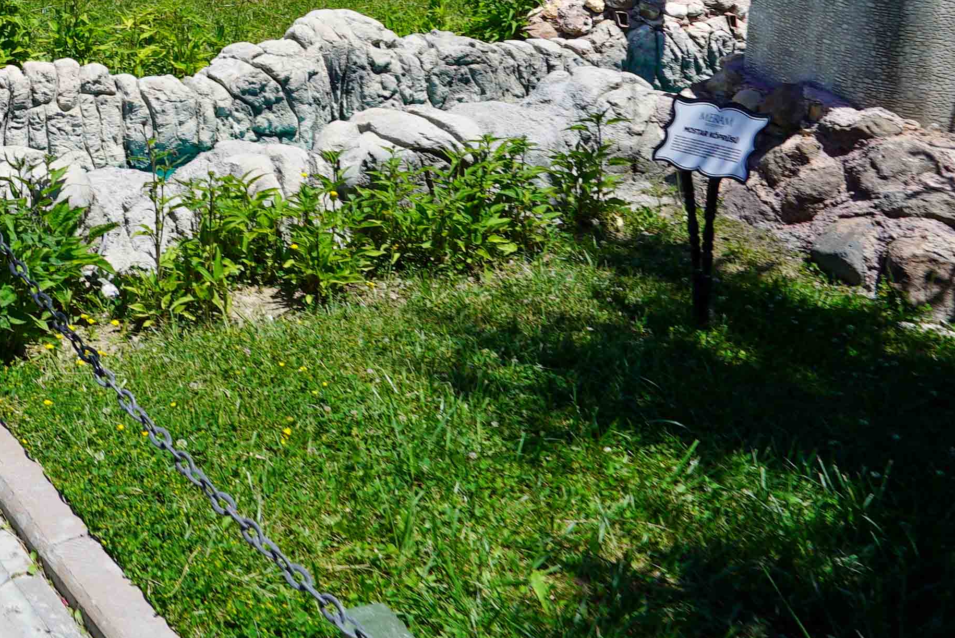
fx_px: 1168
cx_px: 86
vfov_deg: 27.7
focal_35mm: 44
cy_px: -80
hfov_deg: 40.9
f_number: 14
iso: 100
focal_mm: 19
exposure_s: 1/125
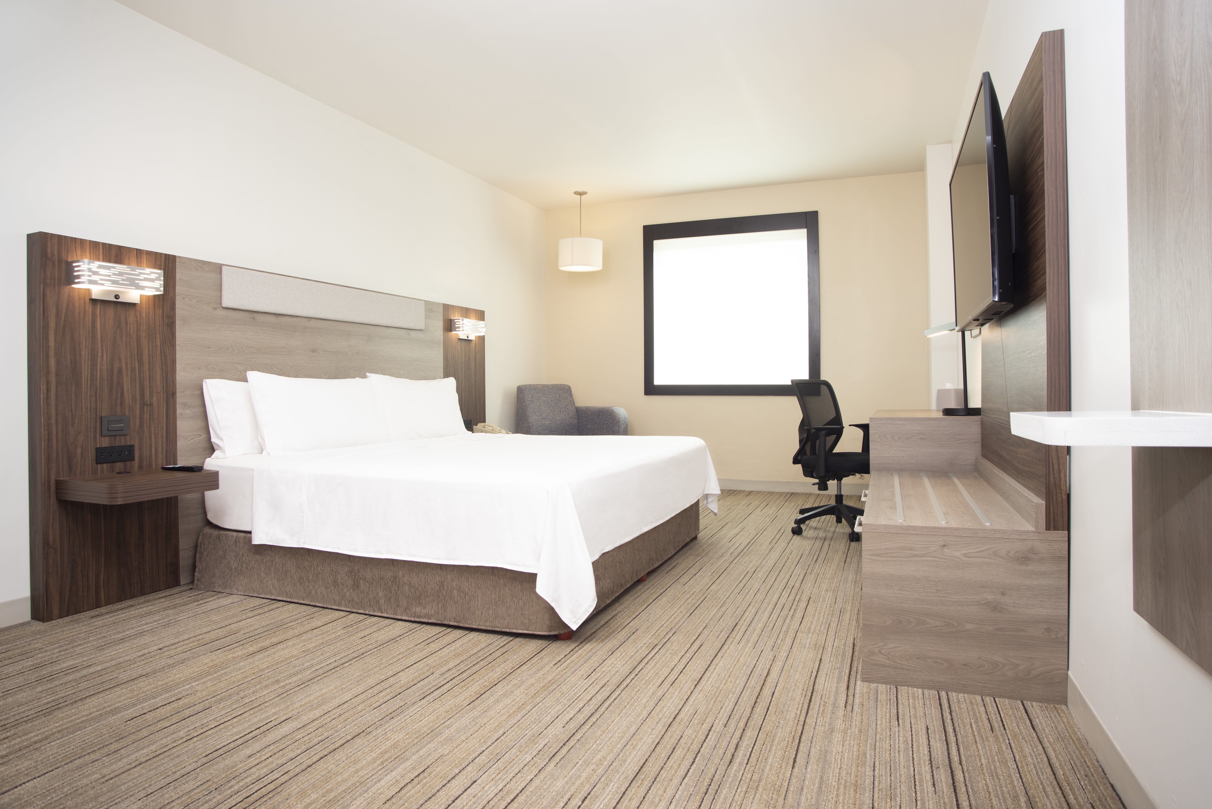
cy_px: 404
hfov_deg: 84.0
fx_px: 674
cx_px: 606
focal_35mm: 20
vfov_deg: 62.0
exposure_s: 1/13
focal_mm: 20
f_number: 10
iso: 200
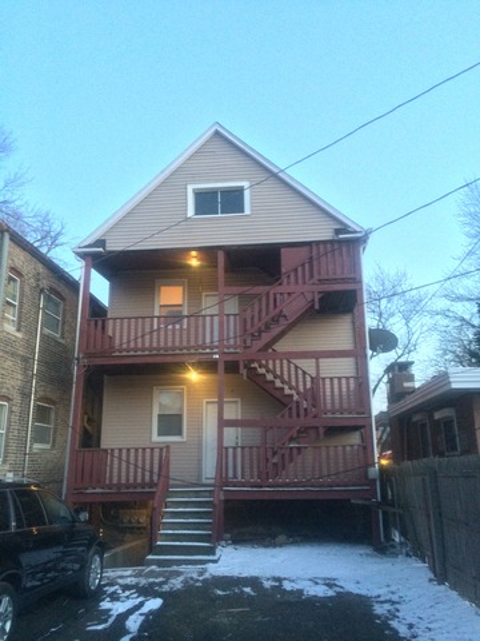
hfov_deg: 48.2
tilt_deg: +13.3
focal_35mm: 29
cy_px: 320
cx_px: 240
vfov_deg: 61.7
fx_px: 536
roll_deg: +0.7
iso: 250
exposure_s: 1/25
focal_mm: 4.15
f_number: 2.2
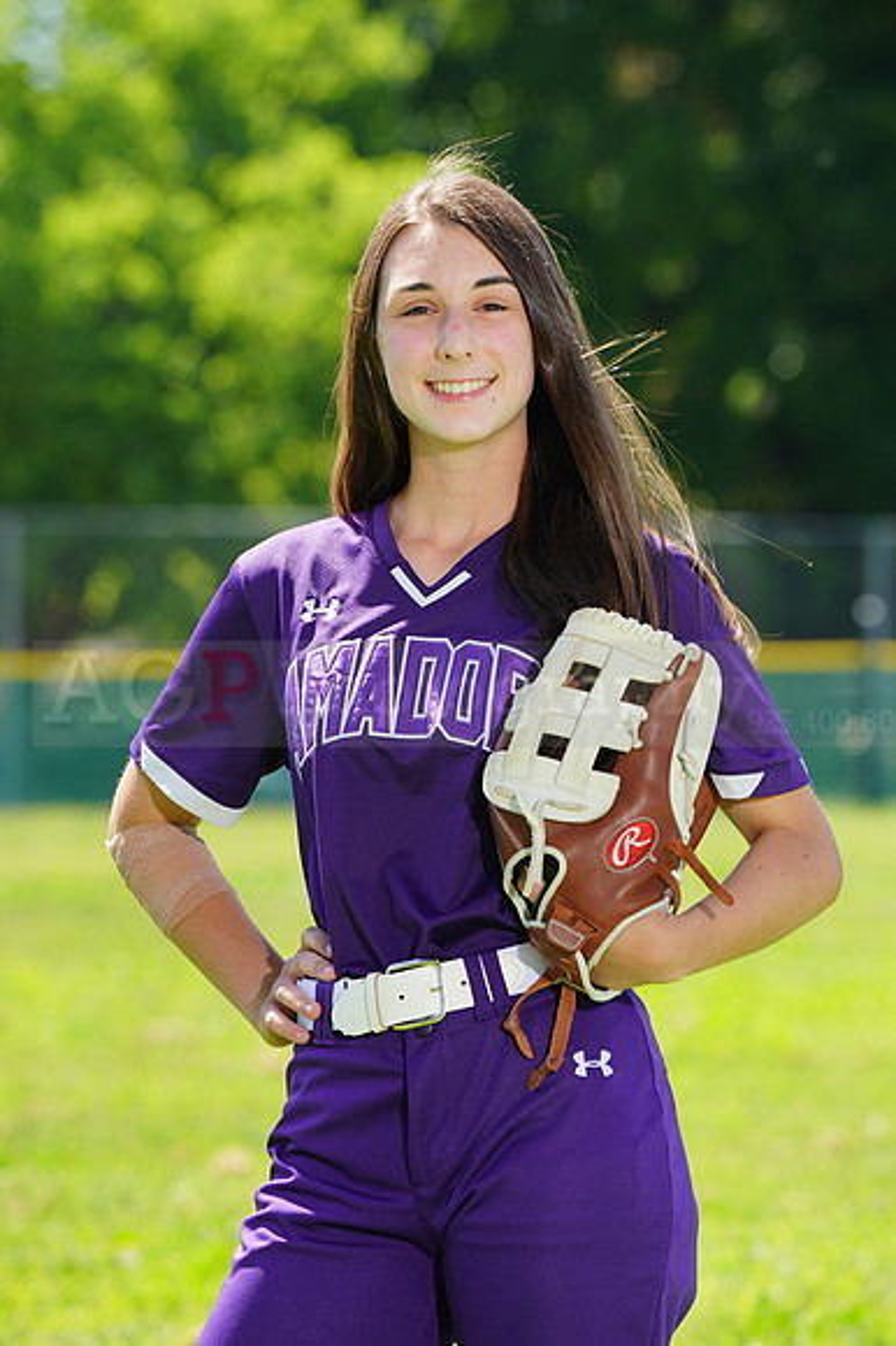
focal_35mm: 291
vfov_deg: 7.1
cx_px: 448
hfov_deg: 4.7
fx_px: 10876
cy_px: 673
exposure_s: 1/160
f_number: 10
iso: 200
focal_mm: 291
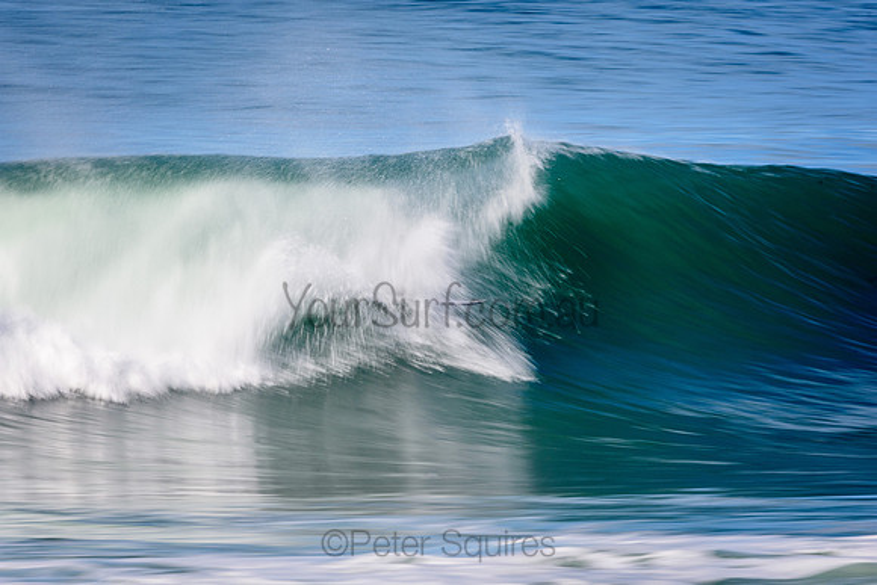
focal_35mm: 660
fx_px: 16081
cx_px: 438
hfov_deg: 3.1
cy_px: 292
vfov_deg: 2.1
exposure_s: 1/20
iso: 100
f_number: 18
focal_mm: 440
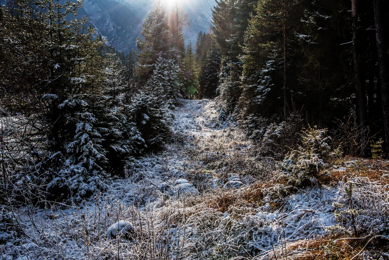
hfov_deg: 44.5
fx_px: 476
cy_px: 130
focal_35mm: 44
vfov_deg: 30.5
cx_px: 194
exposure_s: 1/250
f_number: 8
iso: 200
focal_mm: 44
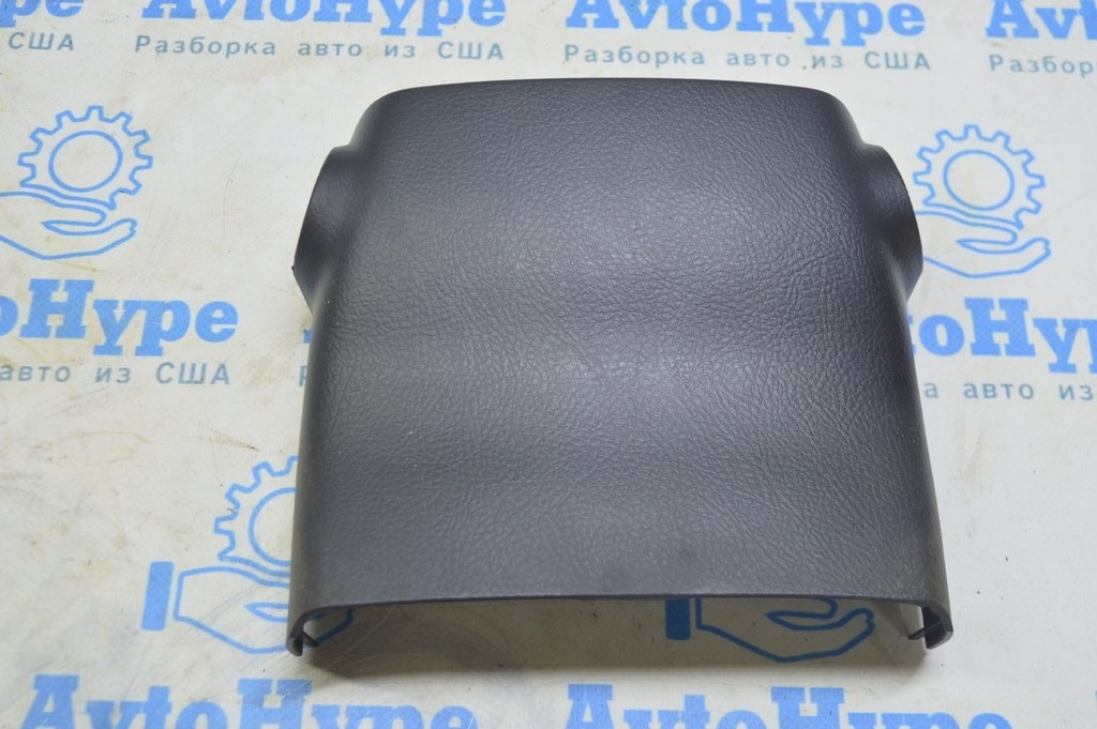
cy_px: 364
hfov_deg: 45.0
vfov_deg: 30.8
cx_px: 548
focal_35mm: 44
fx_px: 1324
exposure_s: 1/20
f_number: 5.6
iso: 400
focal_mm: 29
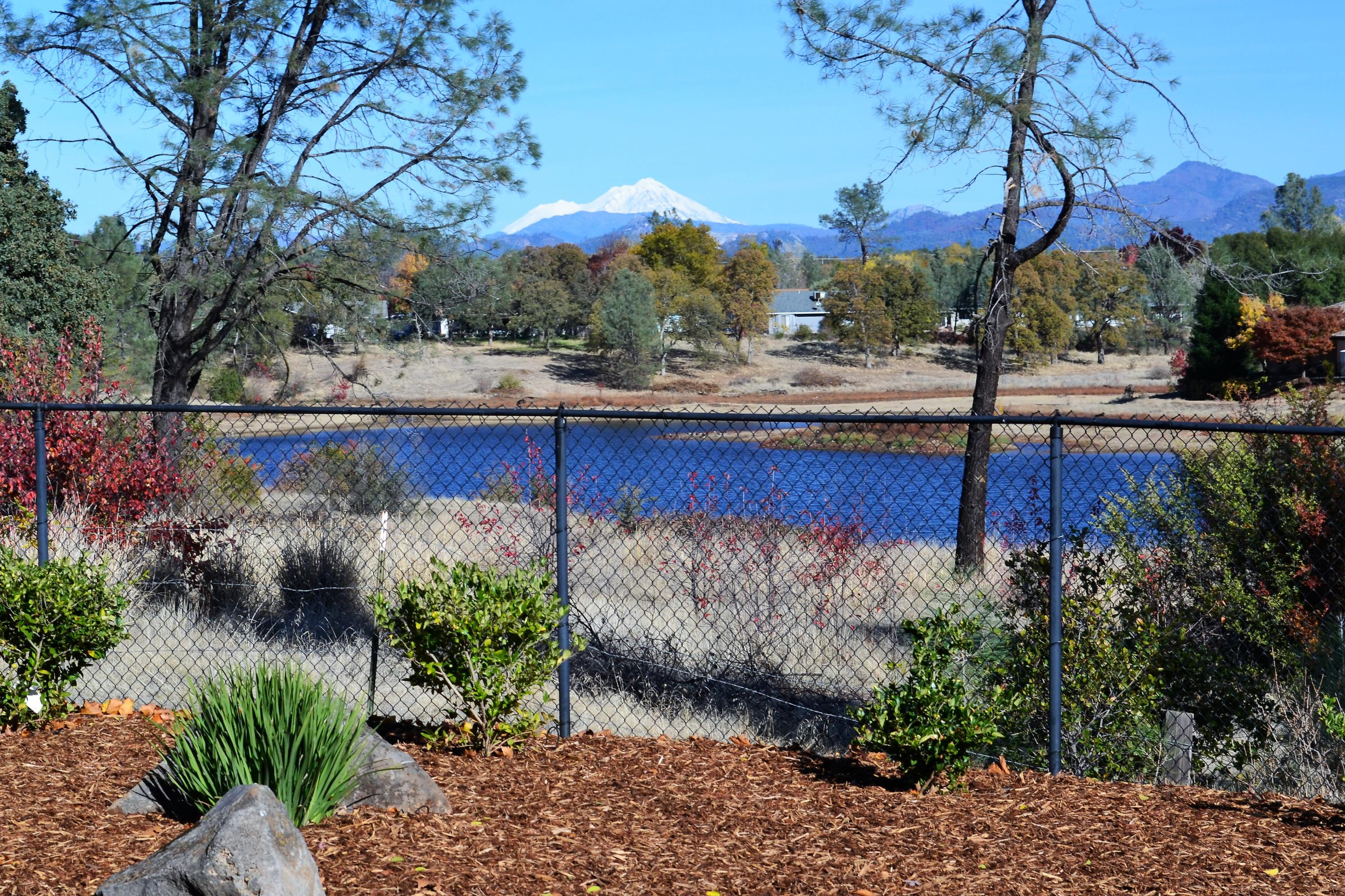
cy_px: 448
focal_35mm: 82
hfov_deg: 24.6
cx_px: 672
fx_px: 3082
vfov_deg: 16.5
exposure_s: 1/200
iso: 400
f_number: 10
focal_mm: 55
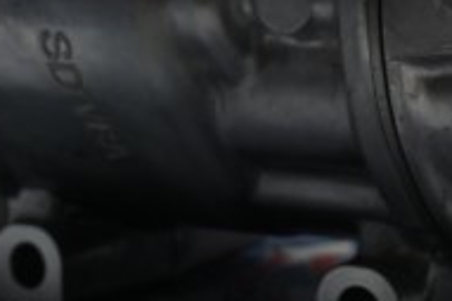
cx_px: 301
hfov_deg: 13.4
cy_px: -97
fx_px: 1924
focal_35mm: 153
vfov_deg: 8.8
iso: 280
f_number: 5
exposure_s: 1/50
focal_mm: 32.5
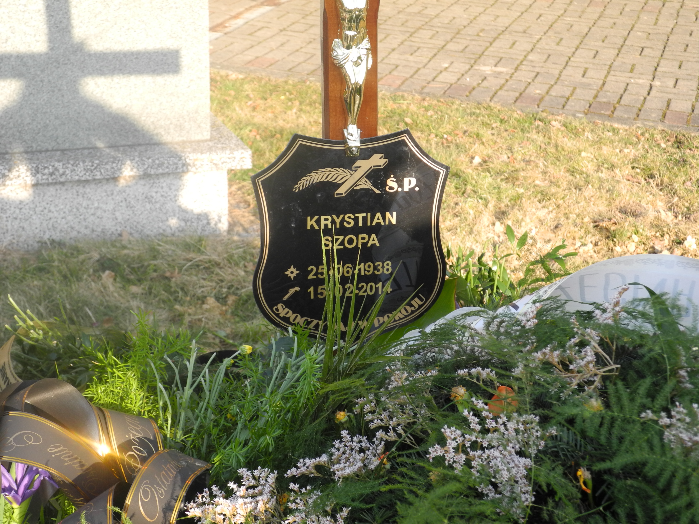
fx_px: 1373
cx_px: 350
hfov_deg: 28.6
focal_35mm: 68
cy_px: 262
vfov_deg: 21.6
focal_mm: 14.5
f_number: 4
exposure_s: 1/320
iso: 180
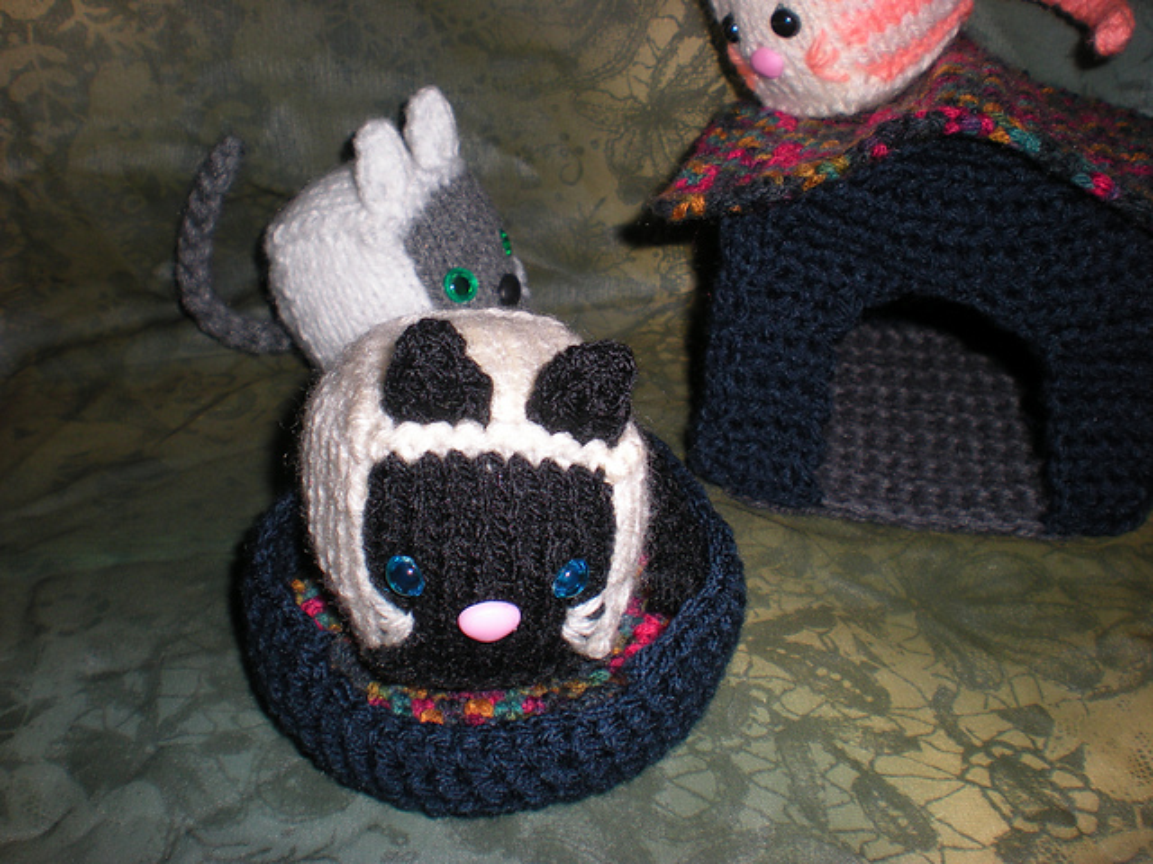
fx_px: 1266
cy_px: 432
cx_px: 576
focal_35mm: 38
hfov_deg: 49.0
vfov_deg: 37.7
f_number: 4.6
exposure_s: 1/60
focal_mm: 6.3
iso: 64
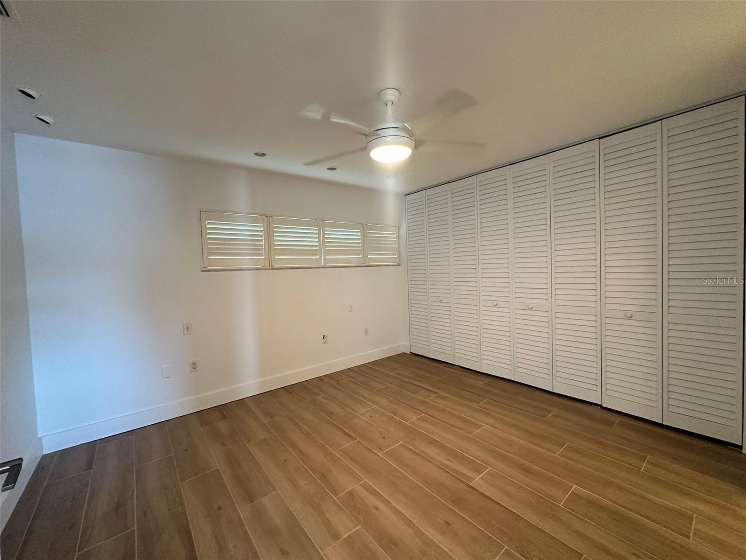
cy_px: 280
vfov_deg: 85.7
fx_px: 302
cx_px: 373
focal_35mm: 14
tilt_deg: -1.1
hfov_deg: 102.1
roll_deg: +1.6
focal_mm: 2.22
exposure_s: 1/60
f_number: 2.2
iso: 400
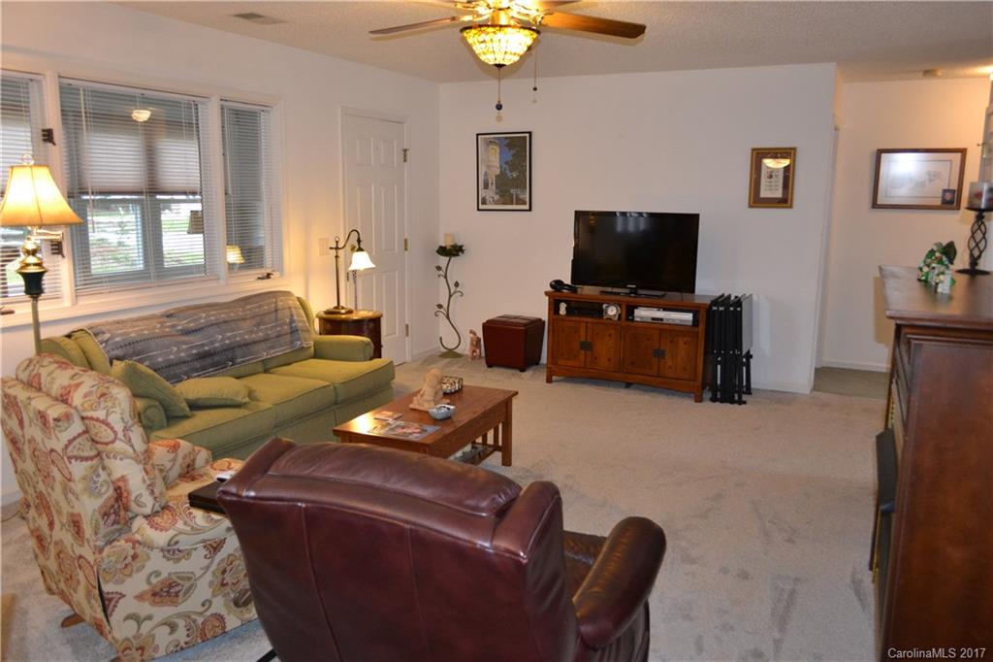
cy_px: 331
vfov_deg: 47.9
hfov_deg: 67.4
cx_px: 496
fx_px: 744
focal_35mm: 27
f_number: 3.5
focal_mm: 18
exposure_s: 1/60
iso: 1250
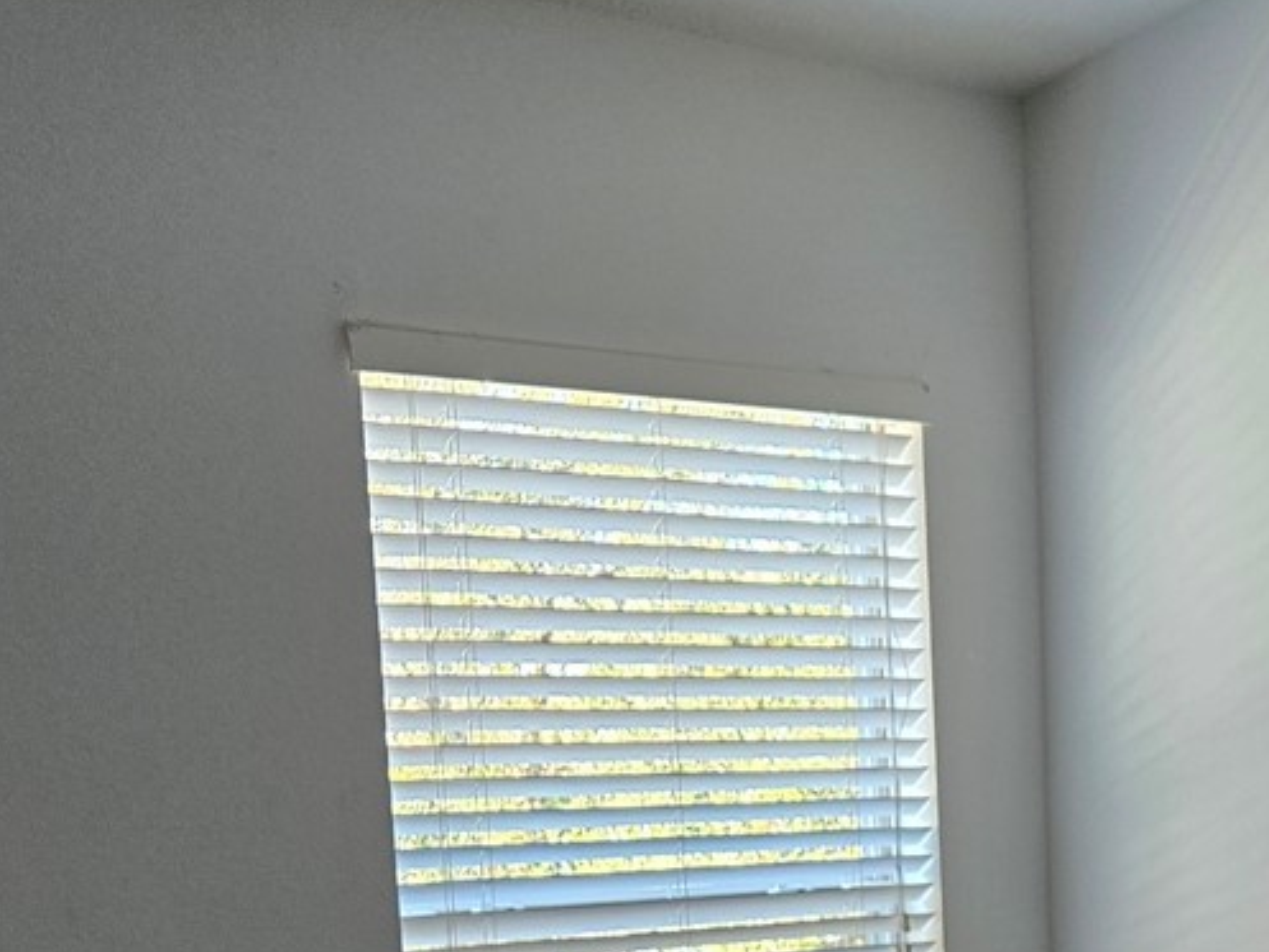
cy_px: 1128
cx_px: 1440
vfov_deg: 18.9
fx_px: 2713
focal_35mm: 74
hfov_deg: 24.3
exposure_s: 1/180
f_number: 1.8
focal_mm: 5.4
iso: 125
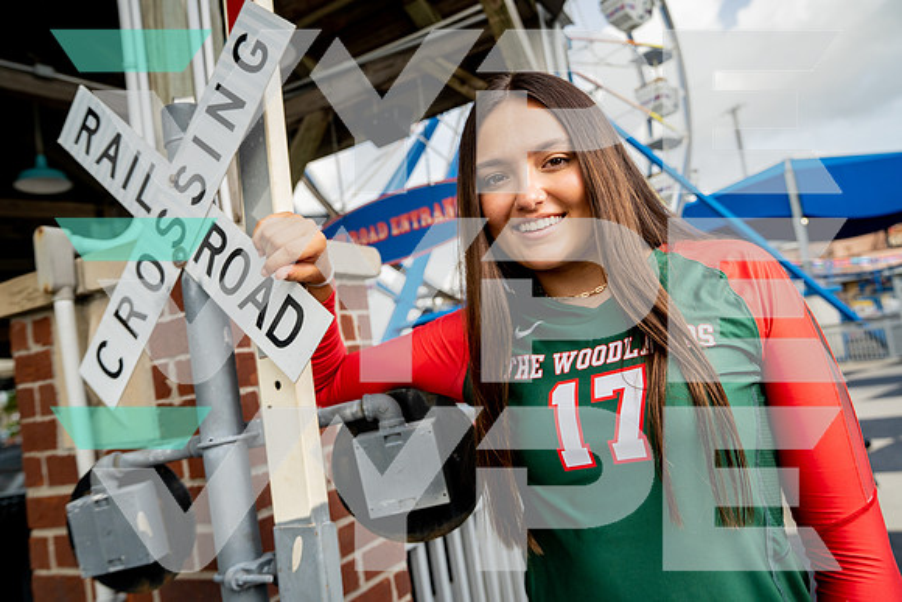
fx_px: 677
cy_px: 301
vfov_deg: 48.0
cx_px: 451
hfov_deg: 67.4
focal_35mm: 27
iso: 800
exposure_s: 1/2500
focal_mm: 27
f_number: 4.5
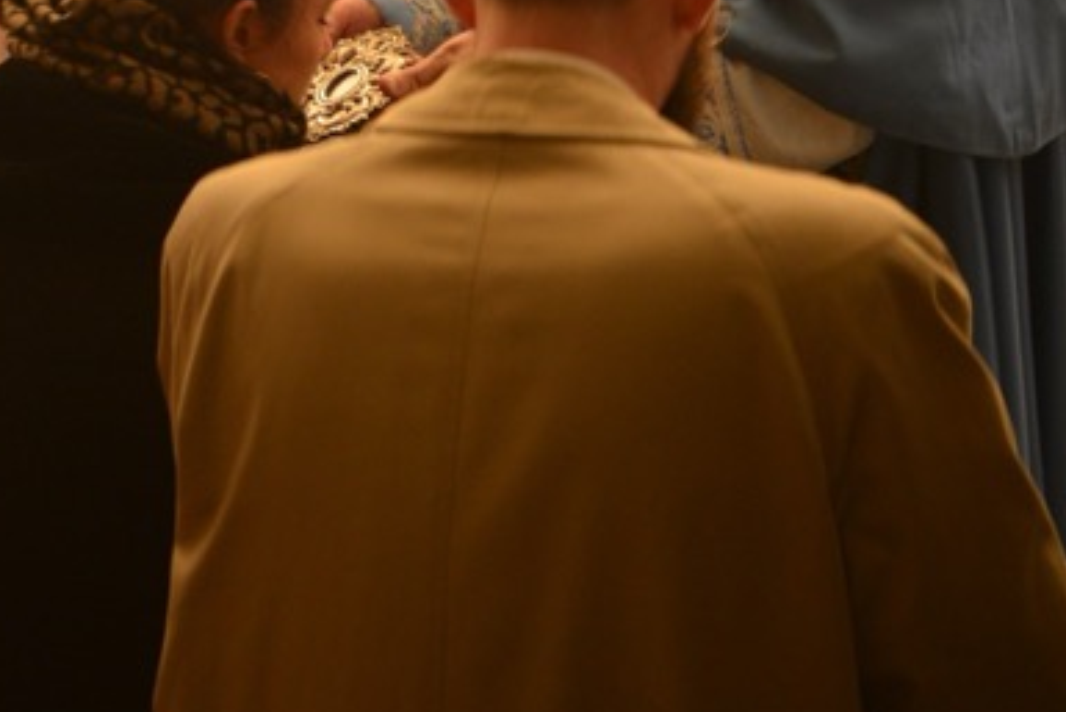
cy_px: -94
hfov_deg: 22.1
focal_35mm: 91
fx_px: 2695
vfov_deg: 14.6
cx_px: 238
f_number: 3.2
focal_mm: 35
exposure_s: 1/40
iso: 1600
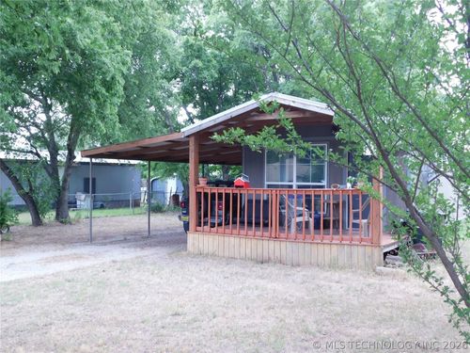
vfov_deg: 39.7
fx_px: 489
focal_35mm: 36
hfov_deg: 51.4
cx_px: 235
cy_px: 176
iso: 125
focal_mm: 6.3
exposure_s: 1/60
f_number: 3.5
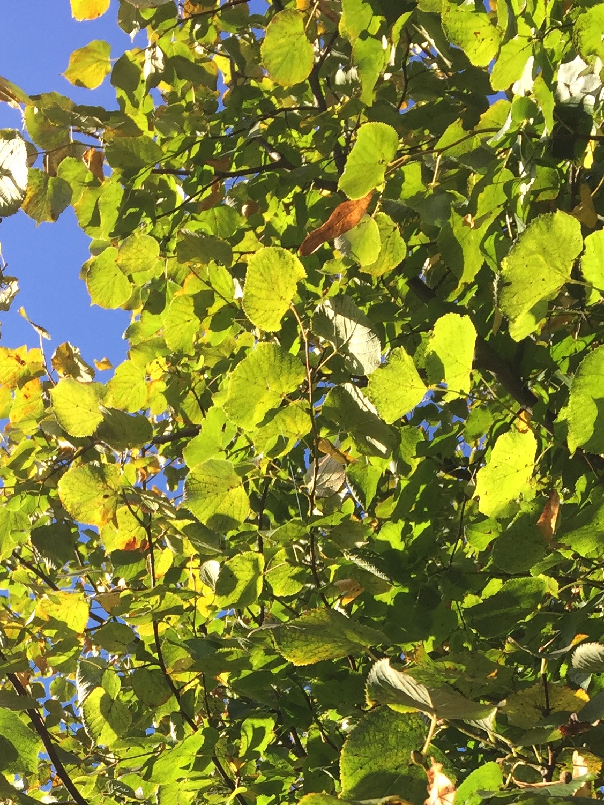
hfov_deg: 23.2
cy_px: 860
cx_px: 213
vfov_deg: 28.3
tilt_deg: +51.3
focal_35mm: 63
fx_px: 1465
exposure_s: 1/565
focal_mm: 4.15
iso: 32
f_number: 2.2
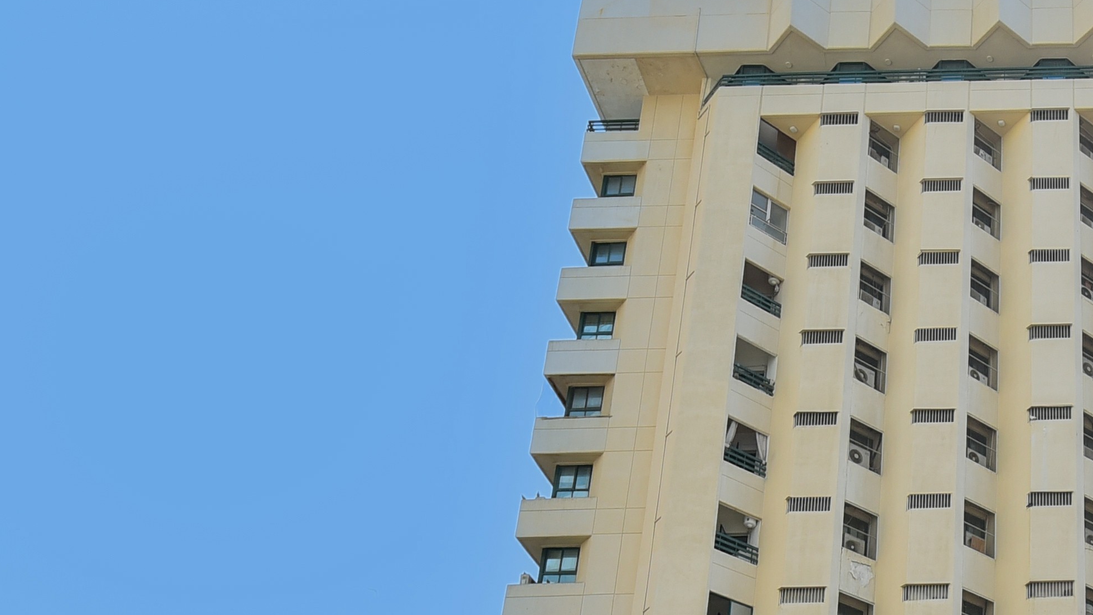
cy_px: 773
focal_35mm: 45
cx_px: 1148
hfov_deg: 38.9
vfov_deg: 23.7
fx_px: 1304
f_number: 5
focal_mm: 14
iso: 250
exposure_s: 1/800
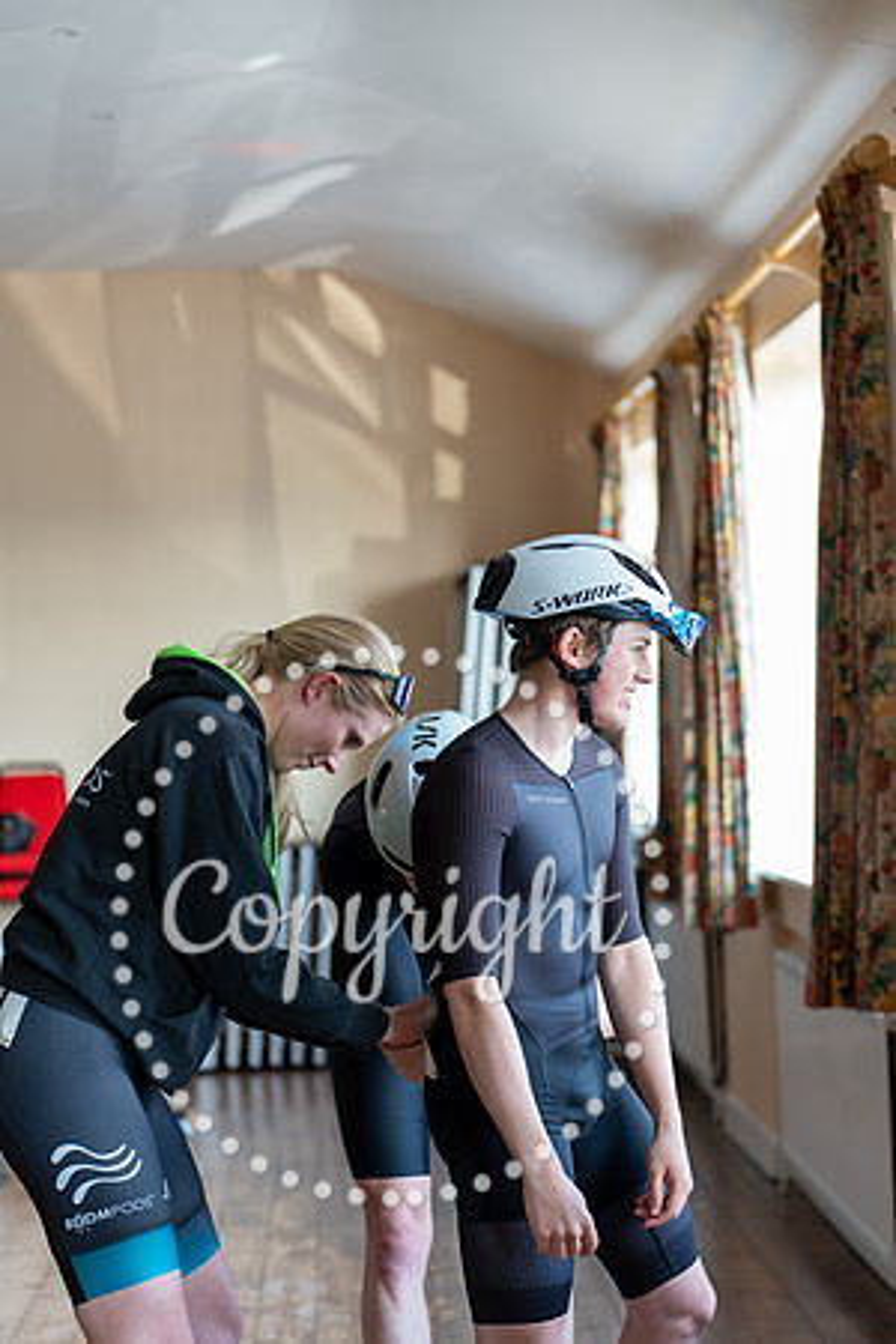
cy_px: 672
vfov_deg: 24.8
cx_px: 448
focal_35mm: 82
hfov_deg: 16.7
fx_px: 3061
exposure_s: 1/50
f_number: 2.8
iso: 125
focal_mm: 82
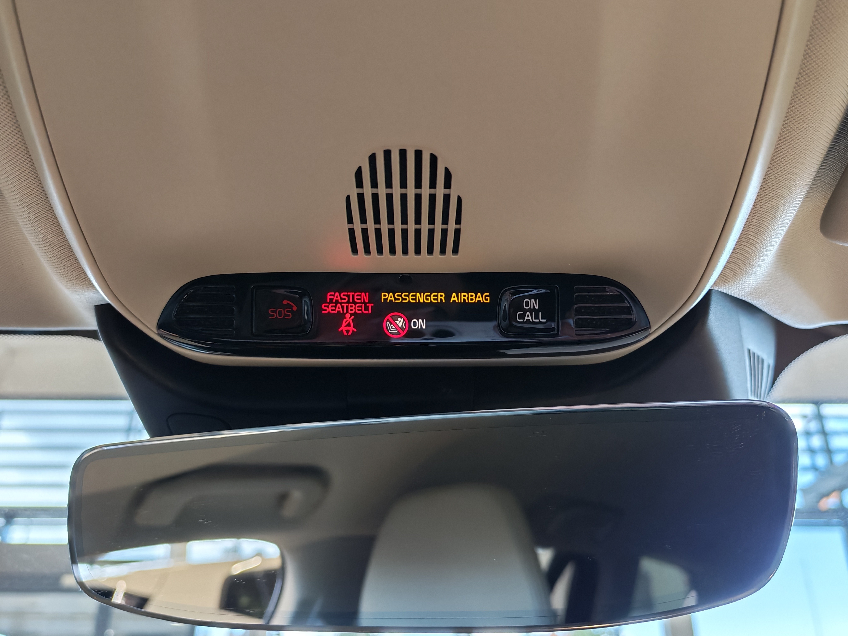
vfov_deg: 42.9
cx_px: 424
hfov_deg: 55.4
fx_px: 808
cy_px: 318
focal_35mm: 33
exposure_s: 1/100
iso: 447
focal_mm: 6.12
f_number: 1.9
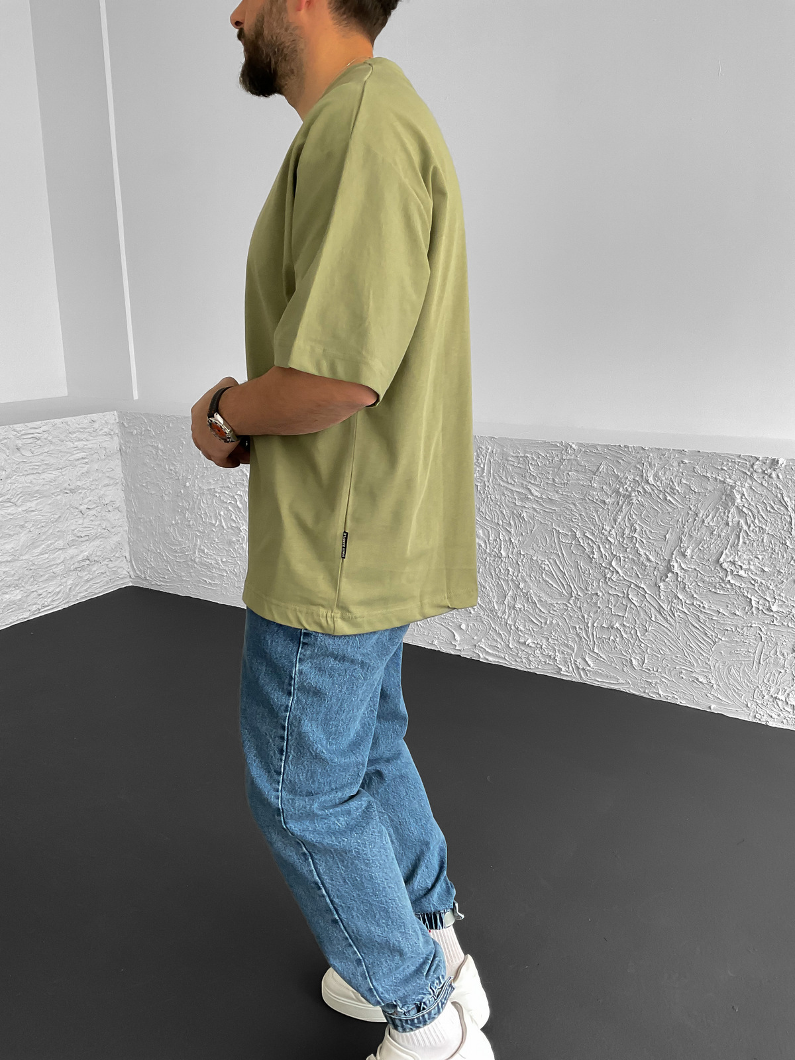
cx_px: 398
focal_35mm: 29
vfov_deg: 61.7
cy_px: 530
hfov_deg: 48.2
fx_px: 888
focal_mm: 3
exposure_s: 1/120
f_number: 1.8
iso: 64
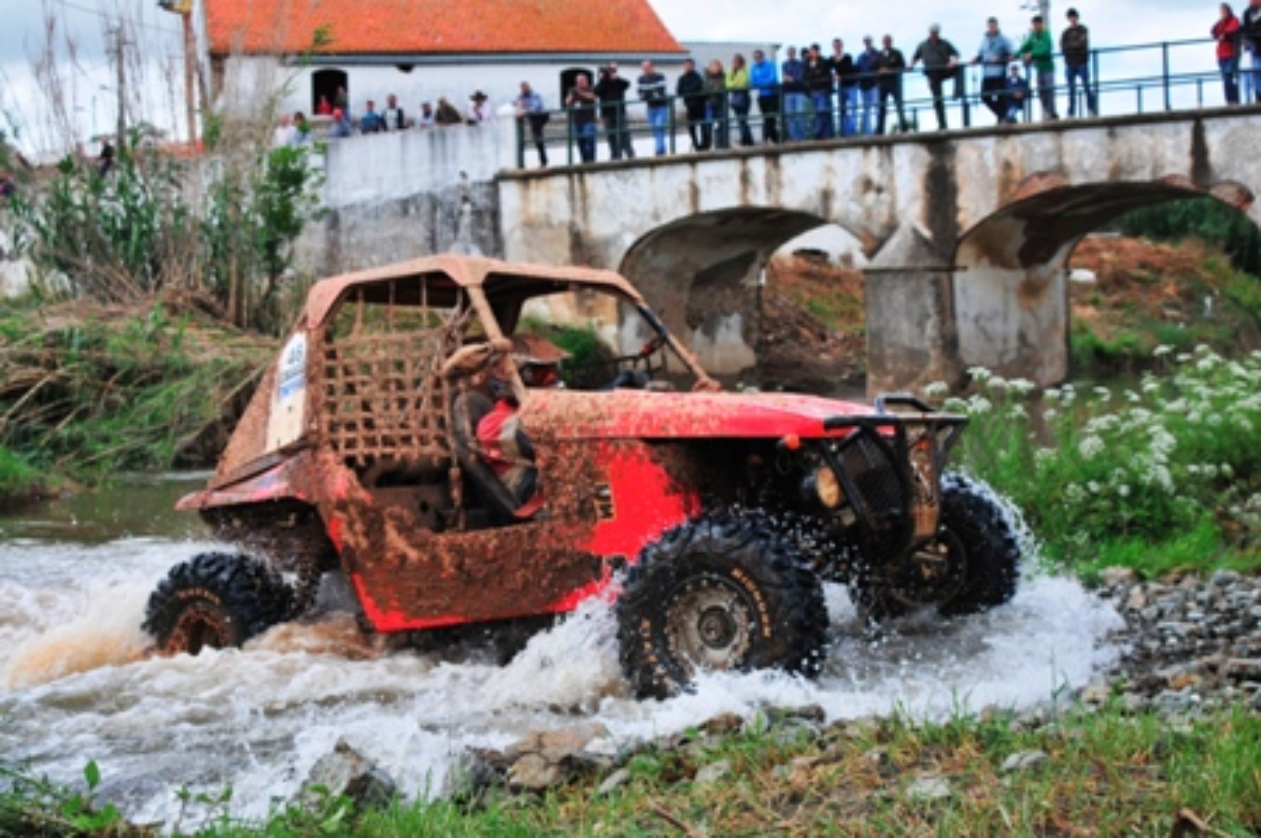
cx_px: 630
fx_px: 1837
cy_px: 419
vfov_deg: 25.7
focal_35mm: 52
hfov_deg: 37.9
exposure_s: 1/2000
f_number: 5
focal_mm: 35
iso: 400
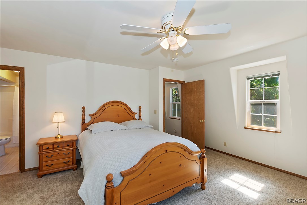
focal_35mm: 15
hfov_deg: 100.4
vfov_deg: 77.3
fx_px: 128
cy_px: 102
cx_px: 154
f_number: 8
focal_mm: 10
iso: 360
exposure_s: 1/30
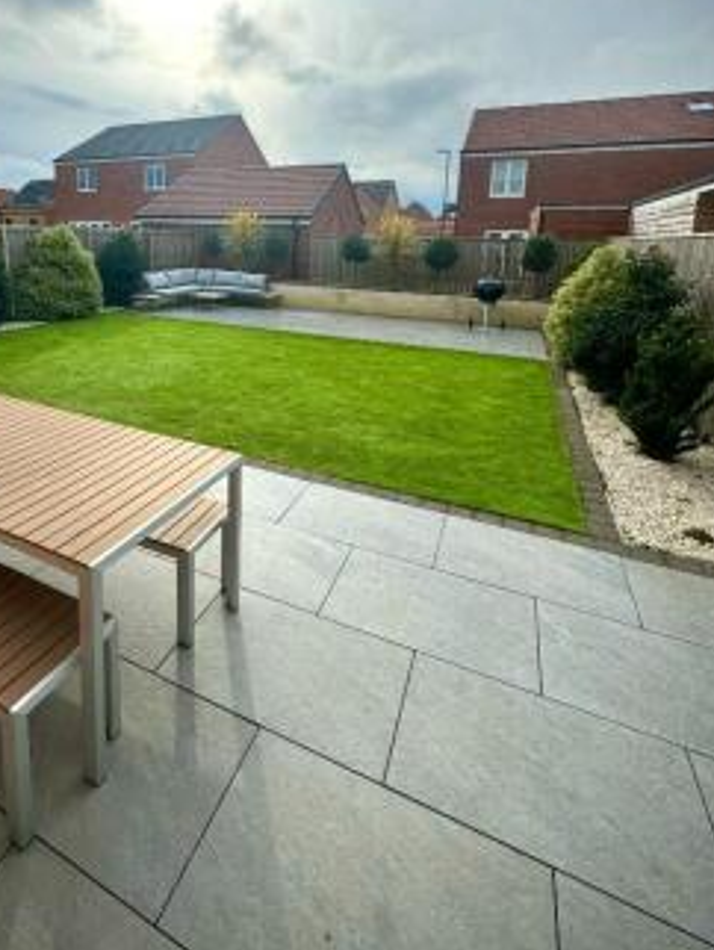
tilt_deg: -9.1
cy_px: 323
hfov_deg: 67.3
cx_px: 254
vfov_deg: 82.0
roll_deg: -1.7
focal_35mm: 19
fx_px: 522
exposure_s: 1/2028
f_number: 2.2
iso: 50
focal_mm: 2.22
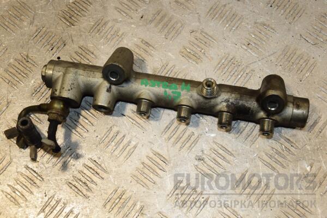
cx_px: 164
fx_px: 518
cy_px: 109
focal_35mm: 57
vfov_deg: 23.8
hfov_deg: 35.1
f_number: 10
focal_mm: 38
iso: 800
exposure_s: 1/200
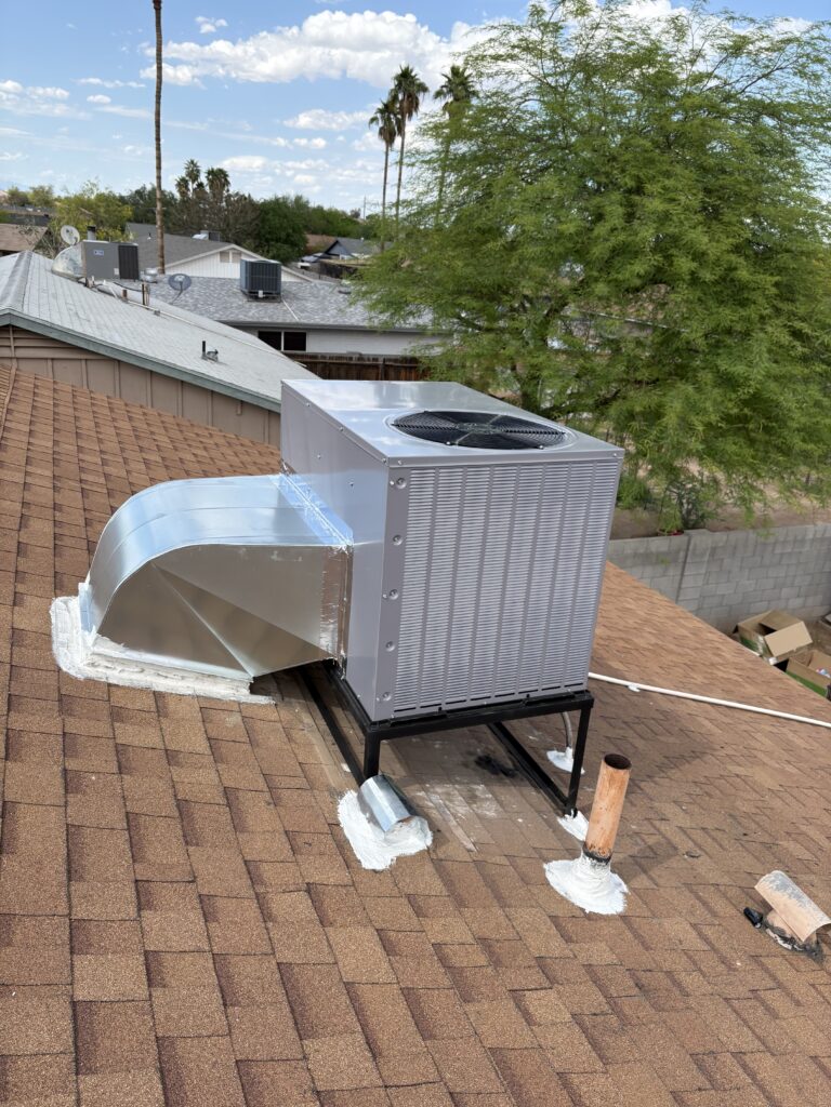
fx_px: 832
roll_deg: -6.0
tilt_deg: -18.5
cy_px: 554
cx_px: 416
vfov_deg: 67.3
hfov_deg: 53.1
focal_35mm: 26
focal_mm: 5.96
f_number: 1.6
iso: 50
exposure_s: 1/1953
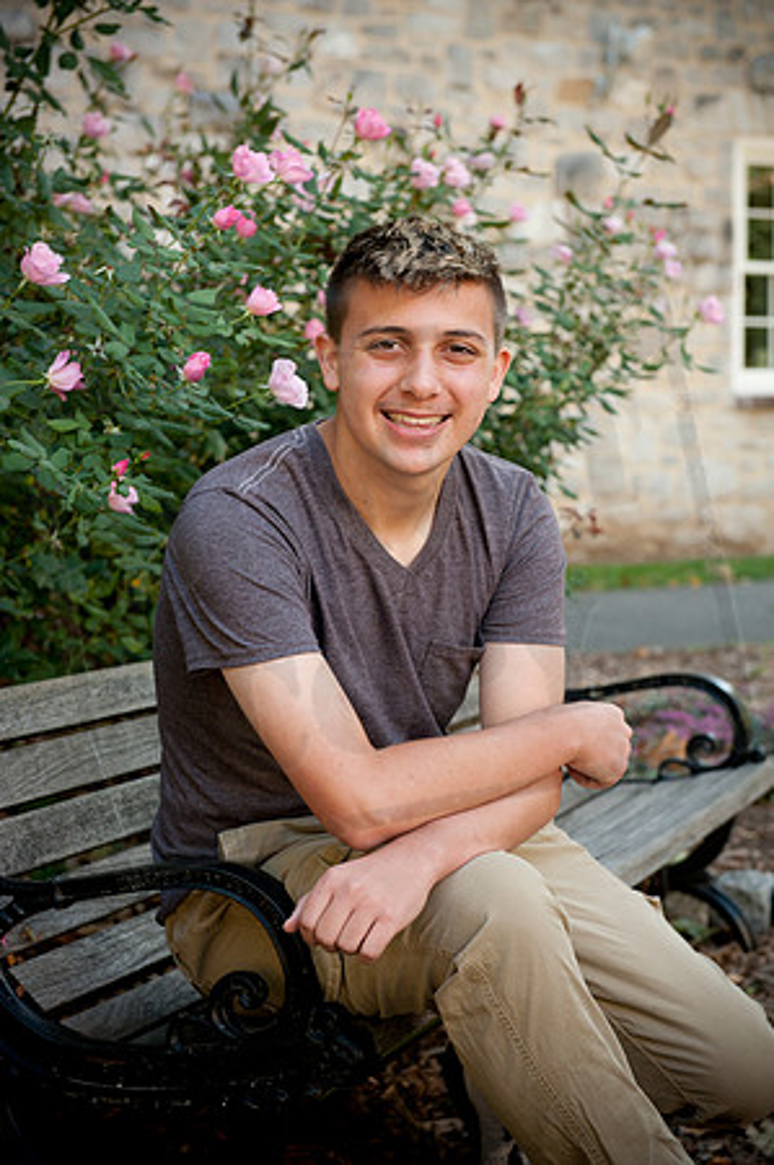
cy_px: 582
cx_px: 387
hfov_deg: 19.4
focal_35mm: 70
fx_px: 2263
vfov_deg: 28.9
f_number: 5.6
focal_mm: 70
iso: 250
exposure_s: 1/125
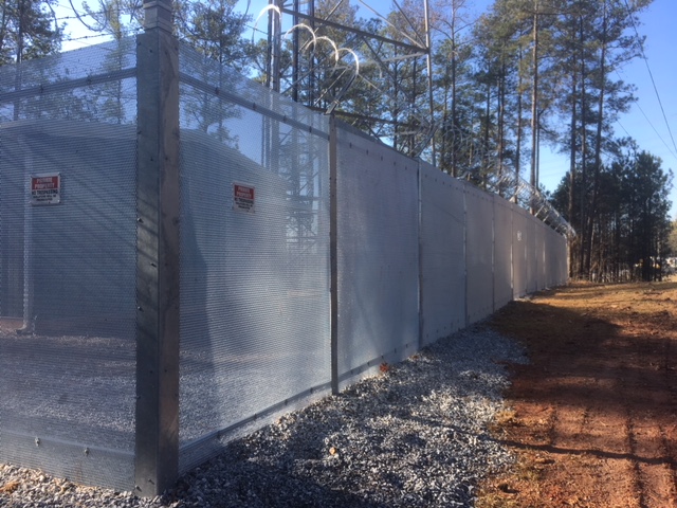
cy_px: 254
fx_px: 567
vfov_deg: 48.2
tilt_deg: -1.1
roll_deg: +1.2
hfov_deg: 61.7
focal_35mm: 29
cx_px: 338
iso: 25
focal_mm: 4.15
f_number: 2.2
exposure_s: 1/425
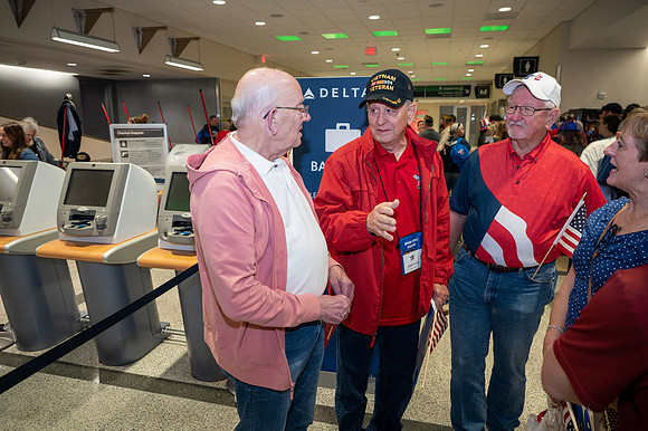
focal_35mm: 26
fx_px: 459
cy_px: 216
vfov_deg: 50.4
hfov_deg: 70.5
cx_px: 324
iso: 1000
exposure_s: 1/50
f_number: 4.5
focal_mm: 25.5
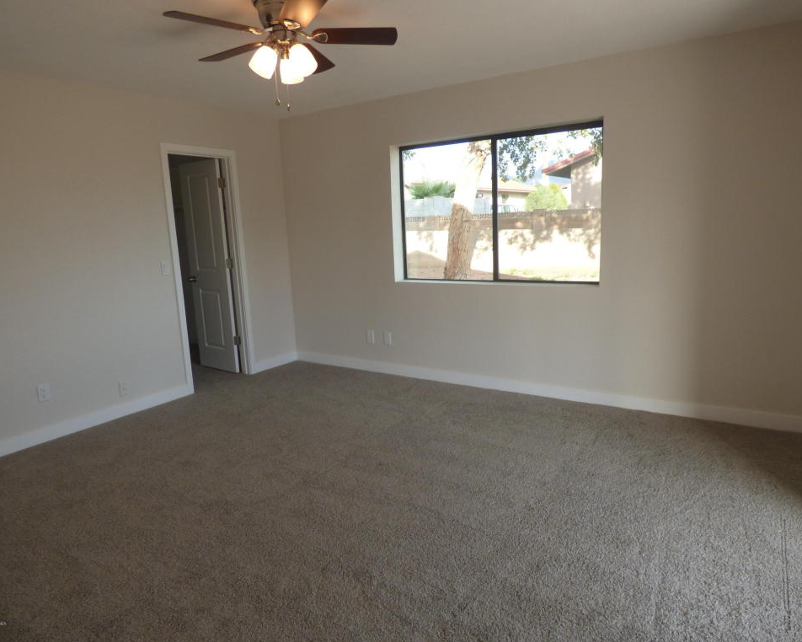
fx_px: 499
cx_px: 414
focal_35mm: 21
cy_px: 320
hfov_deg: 77.6
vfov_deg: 65.5
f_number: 2.8
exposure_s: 1/100
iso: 100
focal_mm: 3.58
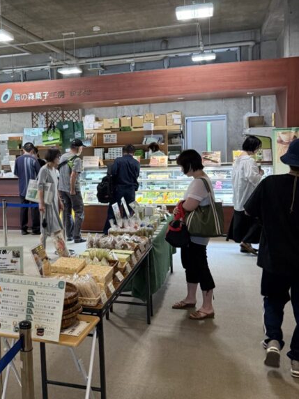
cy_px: 181
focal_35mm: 43
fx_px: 495
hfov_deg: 32.1
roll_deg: +2.1
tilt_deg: -4.2
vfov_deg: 43.8
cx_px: 34
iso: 320
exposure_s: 1/60
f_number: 1.78
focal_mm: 6.76
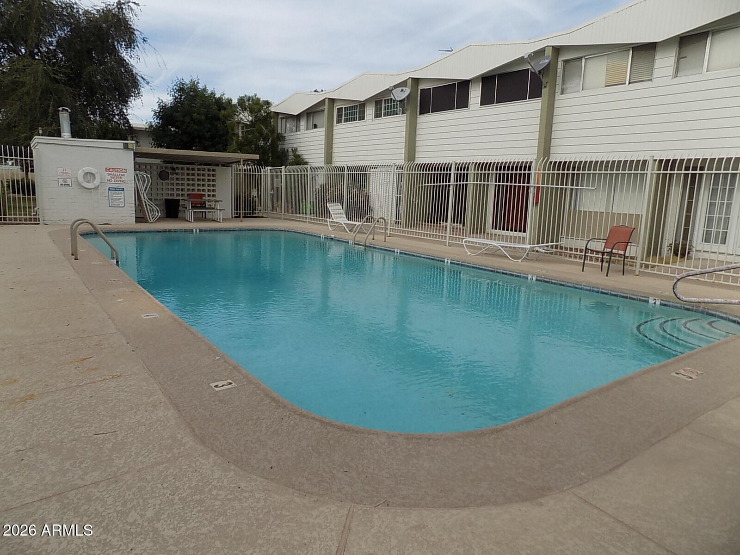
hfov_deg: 73.9
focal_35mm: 23
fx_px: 492
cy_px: 278
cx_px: 370
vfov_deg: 58.9
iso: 80
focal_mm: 4
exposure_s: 1/800
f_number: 3.1
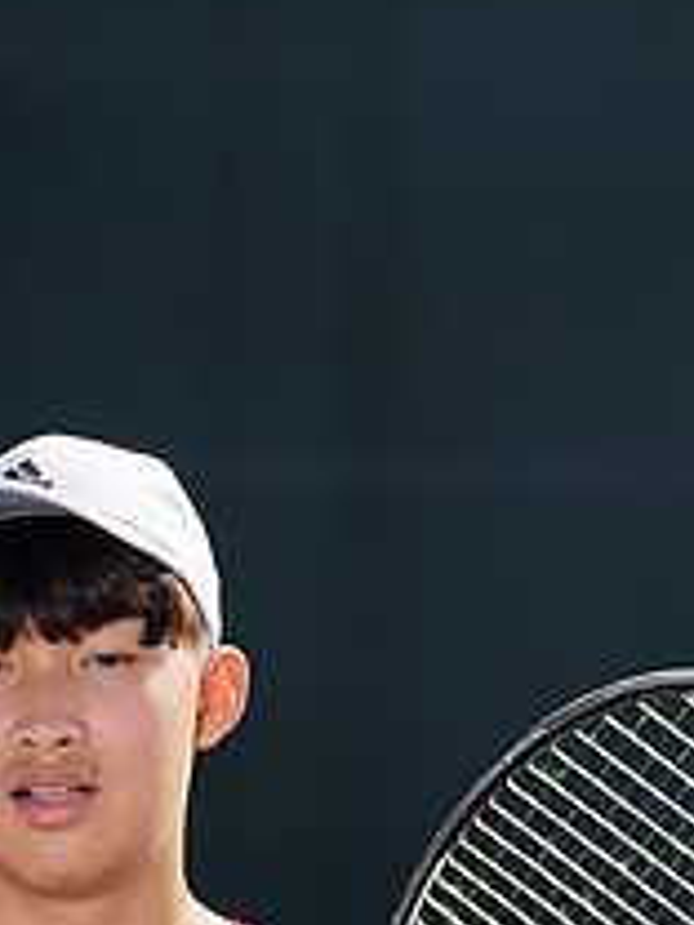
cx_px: 145
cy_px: 1227
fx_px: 19968
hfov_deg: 2.0
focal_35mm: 747
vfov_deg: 2.7
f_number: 8
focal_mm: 279
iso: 100
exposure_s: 1/250
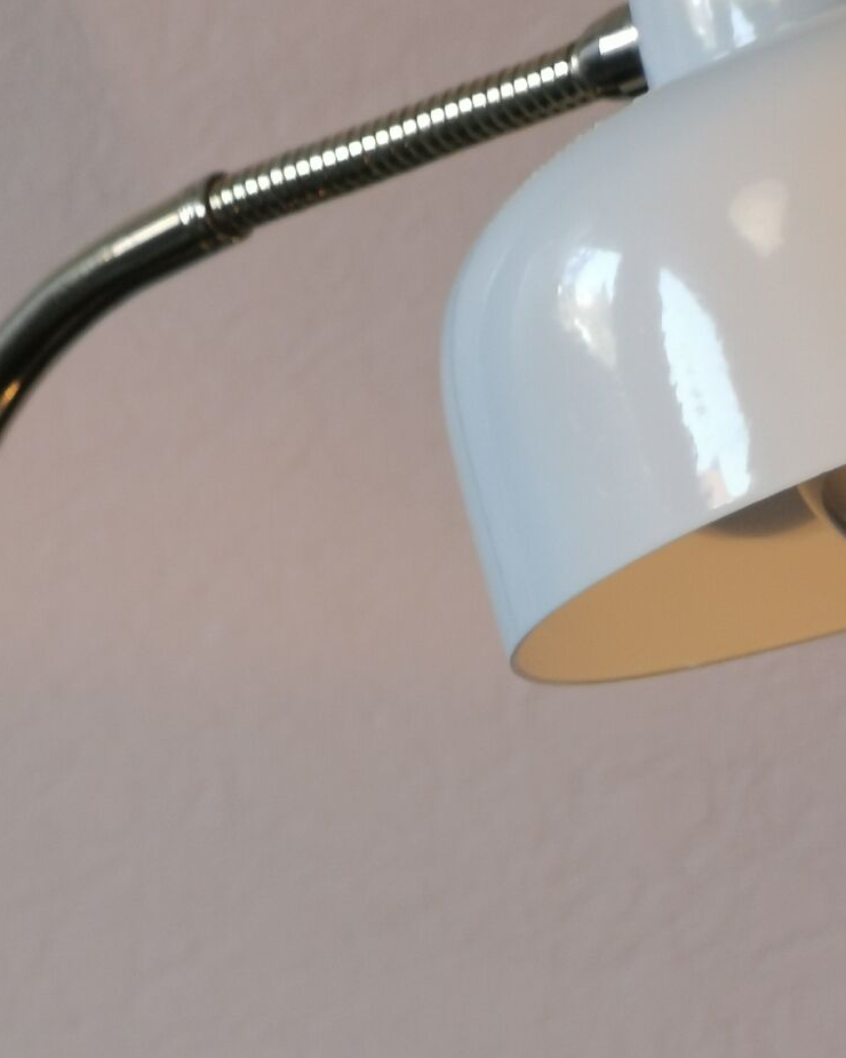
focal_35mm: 171
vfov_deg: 11.2
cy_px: 1032
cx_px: 266
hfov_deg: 9.0
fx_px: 5352
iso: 100
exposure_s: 1/50
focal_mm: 7.48
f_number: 2.4
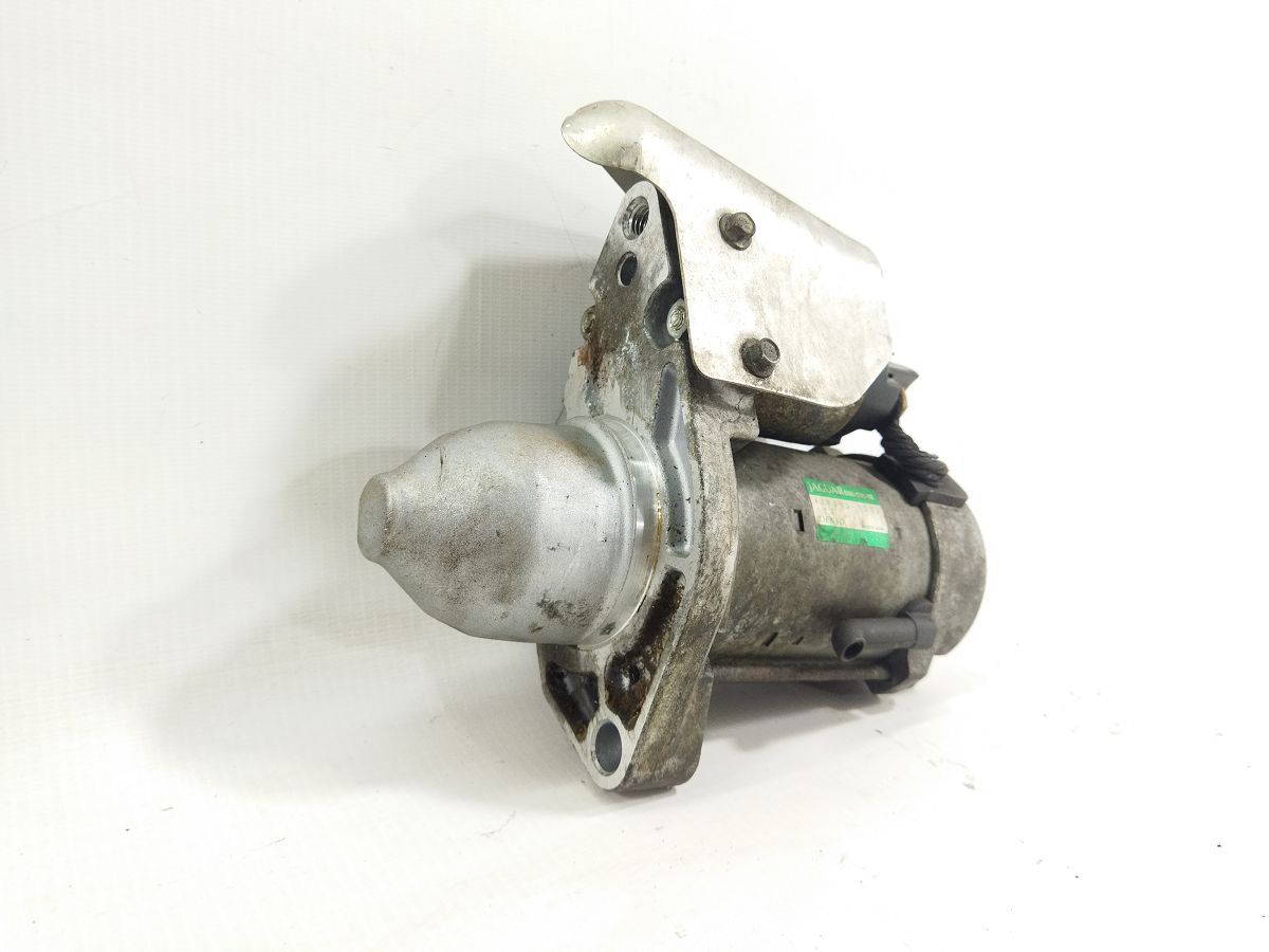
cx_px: 634
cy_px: 476
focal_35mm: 27
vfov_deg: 51.4
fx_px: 990
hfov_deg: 65.3
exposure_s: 1/100
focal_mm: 4.71
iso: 166
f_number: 1.79
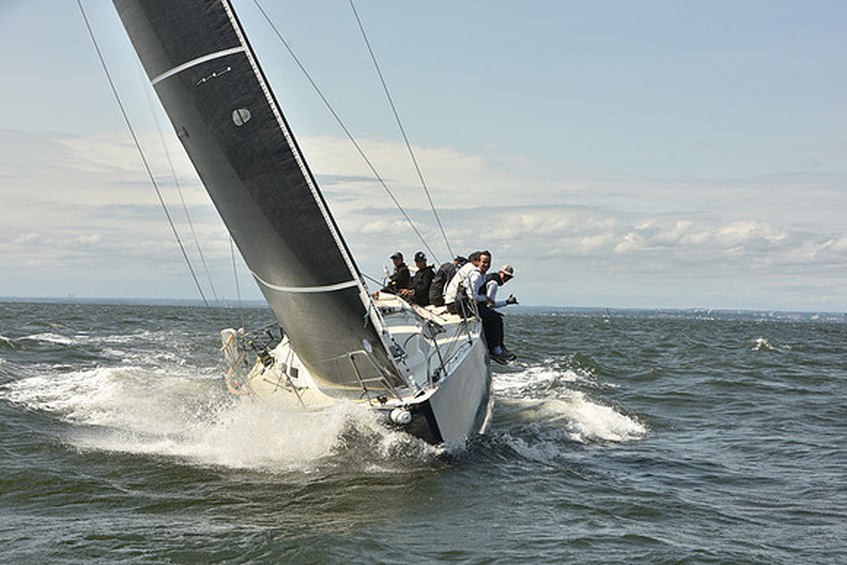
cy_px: 282
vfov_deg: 19.5
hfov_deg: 28.8
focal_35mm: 70
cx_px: 424
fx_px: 1647
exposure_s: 1/800
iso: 250
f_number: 10
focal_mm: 70
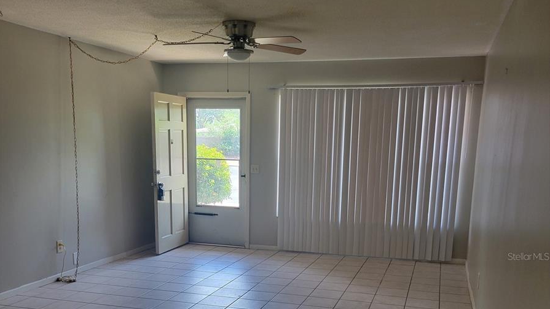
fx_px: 554
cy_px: 256
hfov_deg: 52.8
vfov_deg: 30.3
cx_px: 275
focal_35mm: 38
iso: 100
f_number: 1.8
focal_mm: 5.4
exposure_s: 1/120
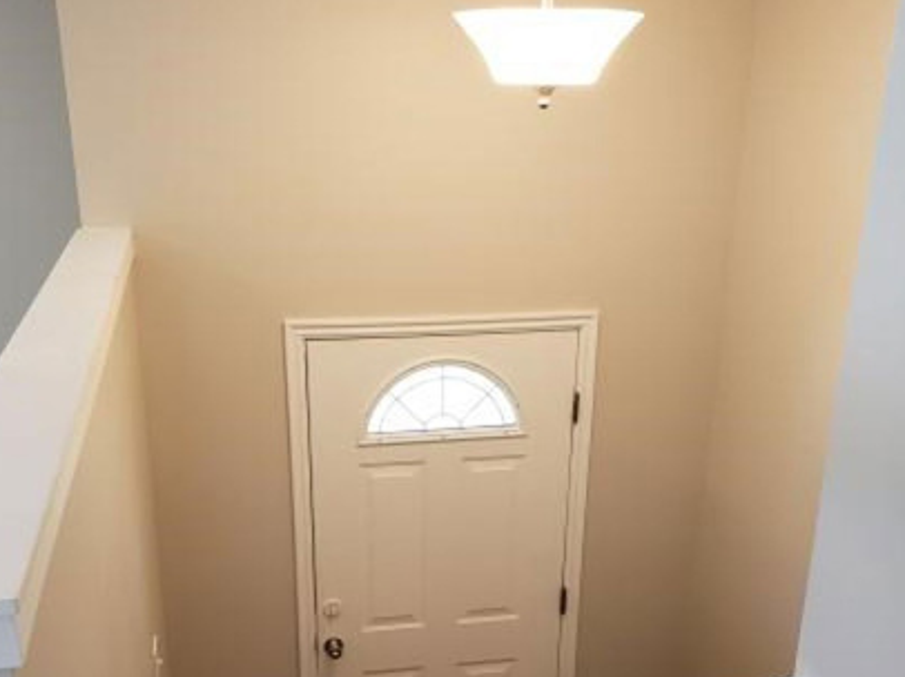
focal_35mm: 41
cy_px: 526
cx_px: 430
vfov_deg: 34.2
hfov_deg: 45.8
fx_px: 1071
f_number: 2.4
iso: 250
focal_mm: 4.3
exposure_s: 1/60
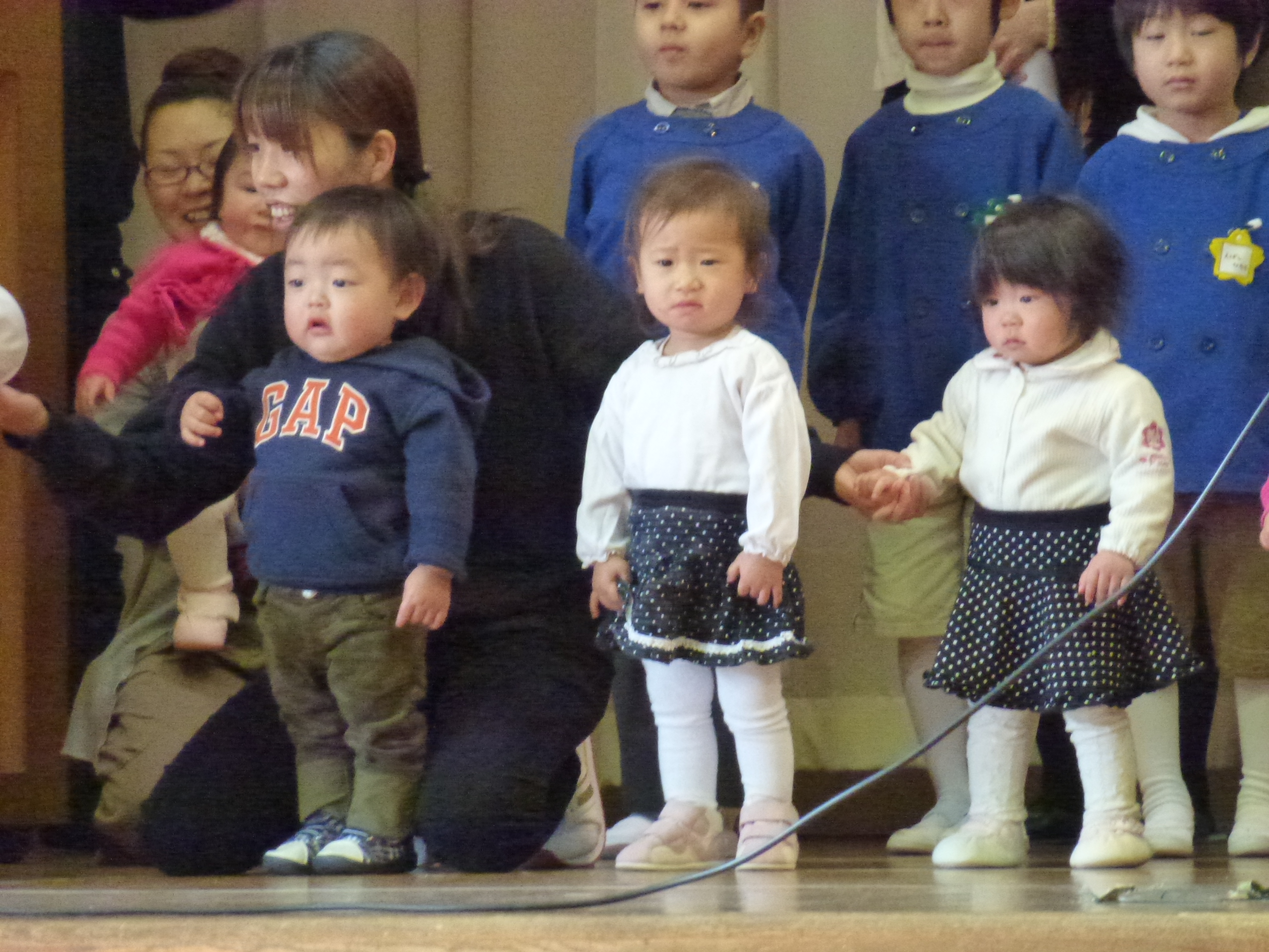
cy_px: 476
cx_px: 634
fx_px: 7845
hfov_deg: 9.2
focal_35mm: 214
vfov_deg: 6.9
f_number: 5.5
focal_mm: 38.3
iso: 1600
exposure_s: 1/40
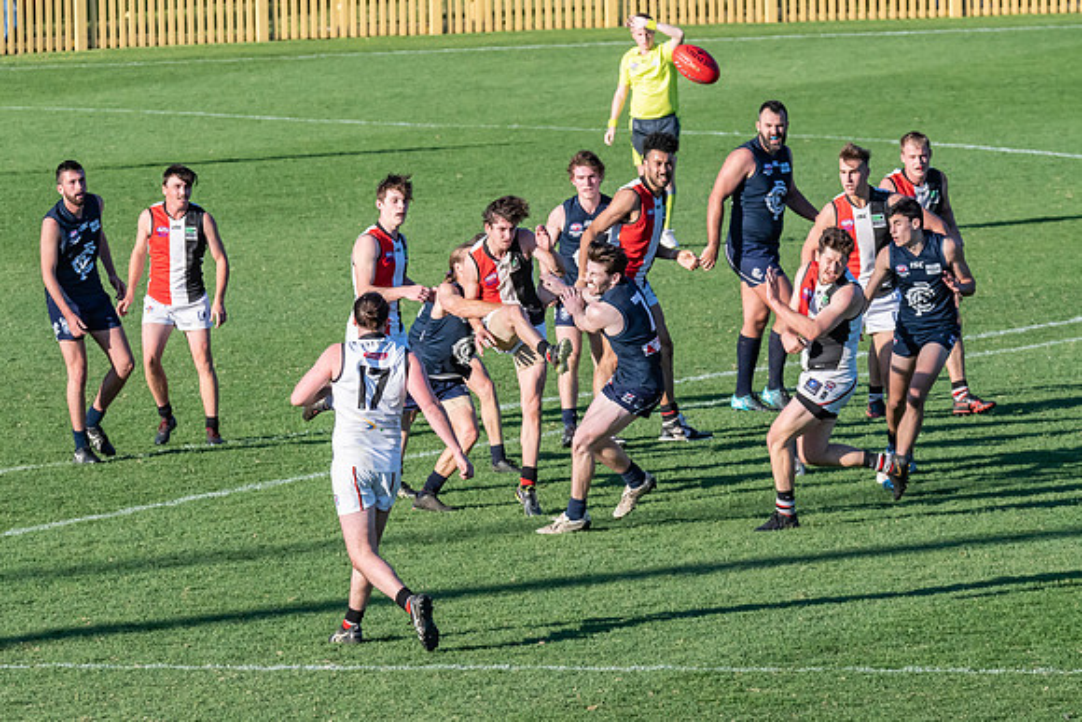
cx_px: 426
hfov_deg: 4.4
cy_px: 437
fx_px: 14206
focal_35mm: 473
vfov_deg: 2.9
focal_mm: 260
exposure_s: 1/2500
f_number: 10
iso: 800
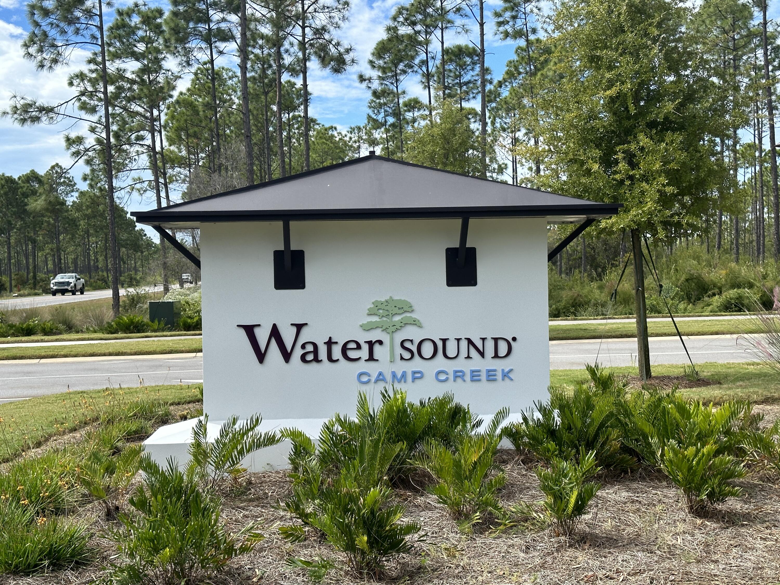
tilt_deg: -2.6
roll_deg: +0.2
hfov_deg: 39.7
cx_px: 390
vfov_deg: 30.3
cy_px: 292
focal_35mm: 48
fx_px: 1082
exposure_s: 1/3257
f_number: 1.78
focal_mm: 6.86
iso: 64
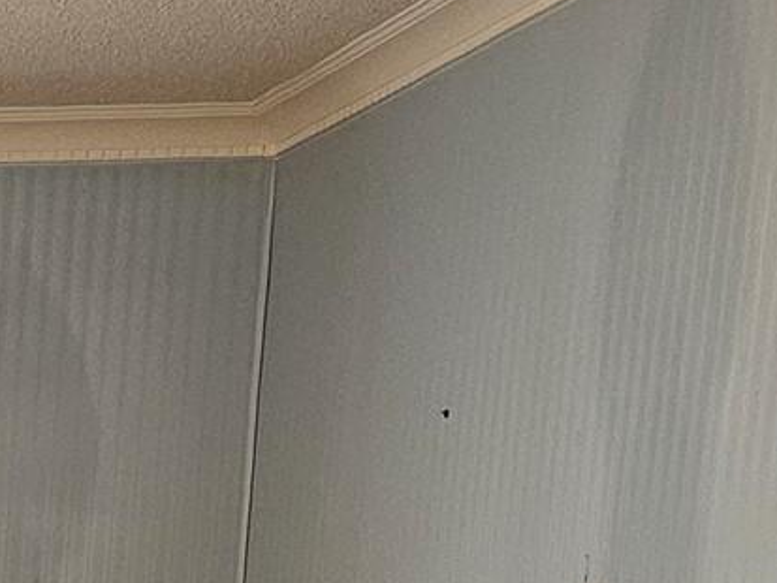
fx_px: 2560
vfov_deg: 11.7
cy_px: 1143
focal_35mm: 114
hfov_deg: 13.7
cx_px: -941
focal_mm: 6.3
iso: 640
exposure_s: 1/120
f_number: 1.7
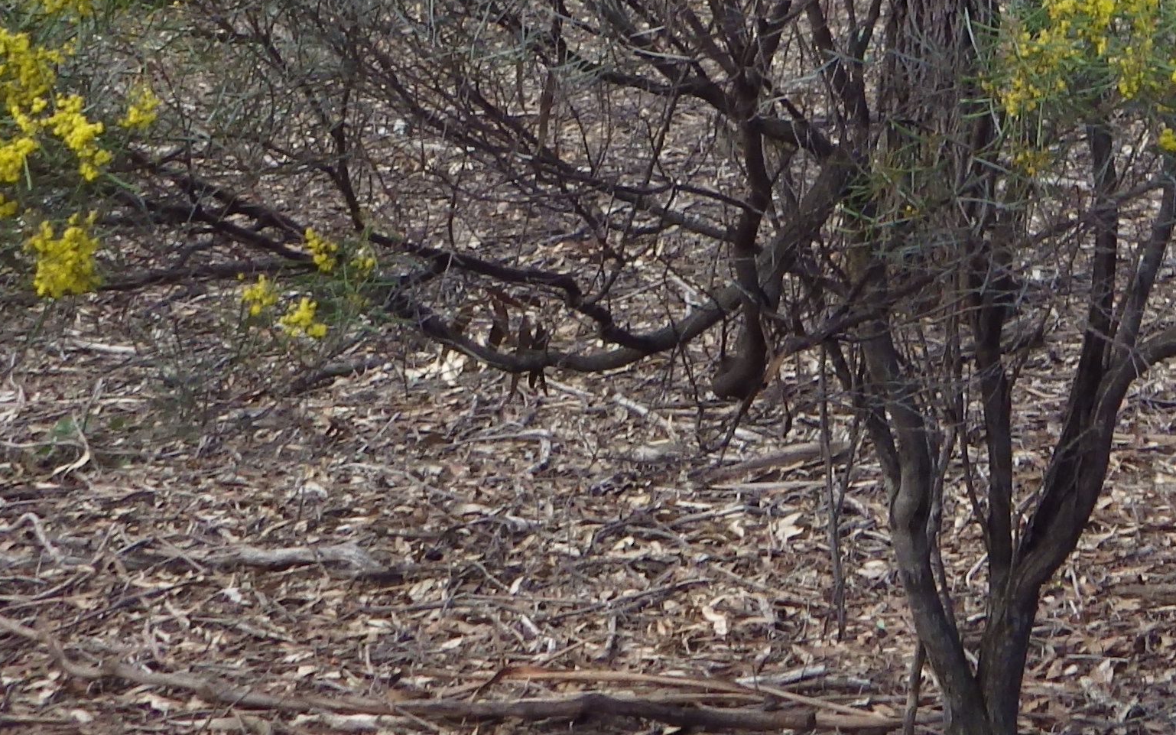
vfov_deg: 11.6
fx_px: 3461
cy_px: -391
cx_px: 1042
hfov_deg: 19.0
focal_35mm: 108
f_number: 3.4
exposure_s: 1/100
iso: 100
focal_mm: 6.2
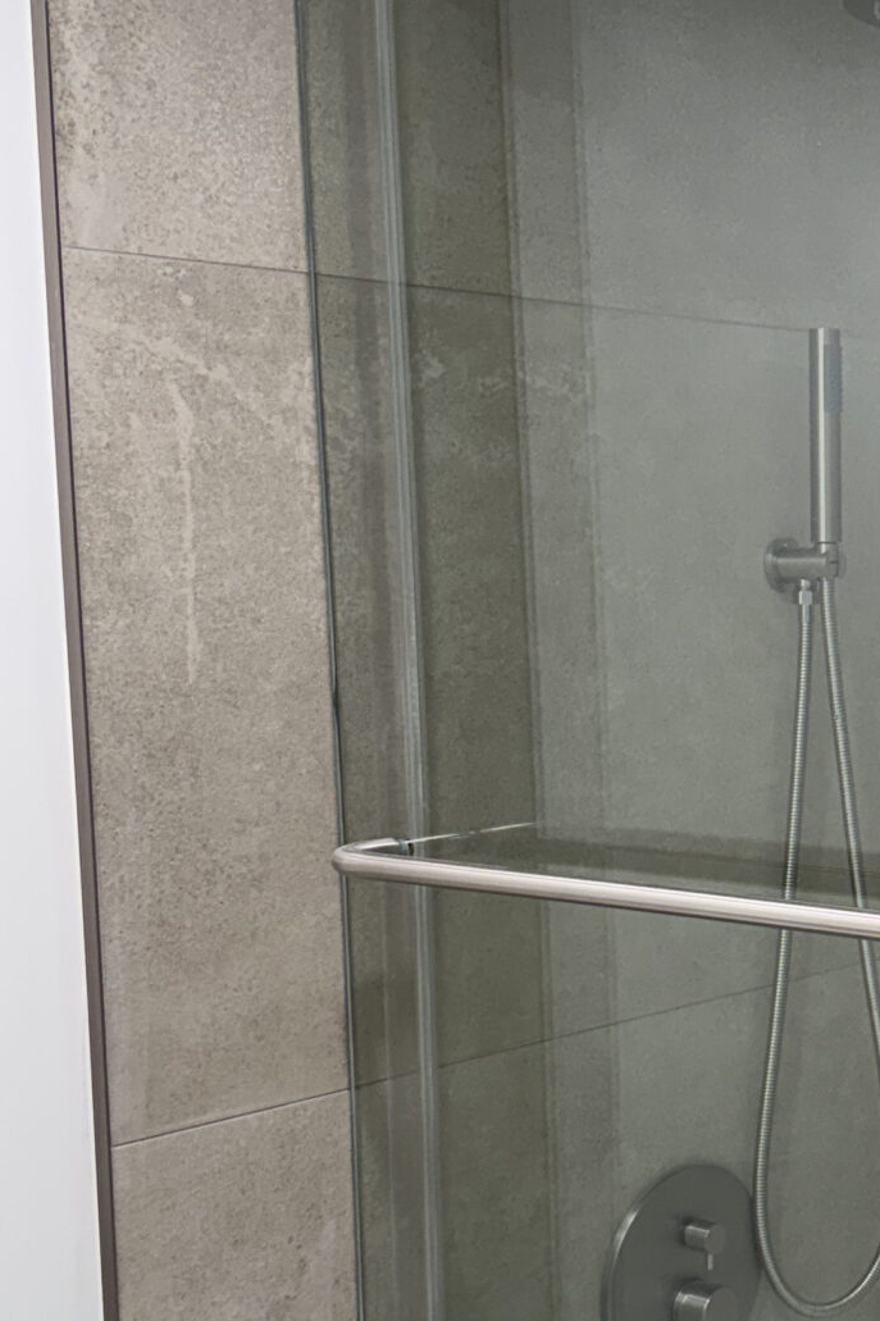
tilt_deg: -7.5
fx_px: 2274
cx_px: 991
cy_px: 841
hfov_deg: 20.8
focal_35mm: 62
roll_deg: -0.3
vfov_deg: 32.2
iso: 100
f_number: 1.78
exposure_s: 1/120
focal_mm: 6.76
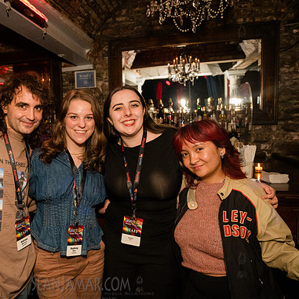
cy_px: 151
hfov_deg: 51.1
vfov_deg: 52.5
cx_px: 89
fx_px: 303
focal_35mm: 31
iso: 12800
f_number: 3.5
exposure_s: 1/320
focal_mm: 24
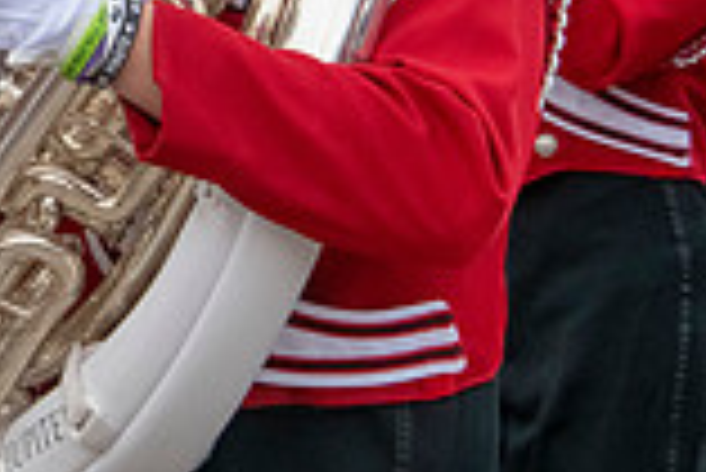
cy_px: -155
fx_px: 7243
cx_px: -252
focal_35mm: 369
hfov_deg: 5.5
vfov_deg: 3.7
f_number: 11
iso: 3200
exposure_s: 1/640
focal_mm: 100
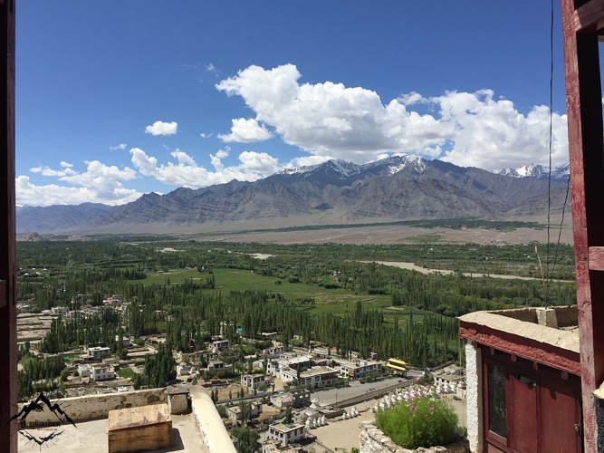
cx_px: 302
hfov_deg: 61.7
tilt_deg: +0.6
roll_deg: -0.7
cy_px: 226
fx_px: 506
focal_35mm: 29
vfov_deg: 48.2
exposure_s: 1/3597
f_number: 2.2
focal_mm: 4.15
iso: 32
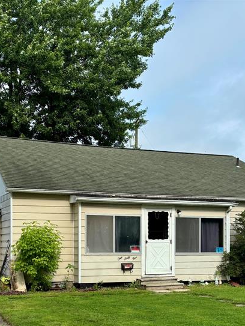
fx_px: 462
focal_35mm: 49
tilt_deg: +0.9
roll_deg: -0.7
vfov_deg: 38.2
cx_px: 89
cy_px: 230
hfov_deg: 29.6
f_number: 1.6
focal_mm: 5.96
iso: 50
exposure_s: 1/2288
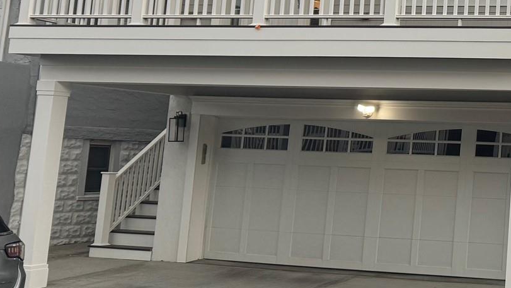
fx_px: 894
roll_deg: -2.3
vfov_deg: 18.0
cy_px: 28
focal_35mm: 66
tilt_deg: +7.9
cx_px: 618
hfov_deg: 27.8
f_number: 1.78
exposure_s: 1/390
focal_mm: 6.76
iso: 80
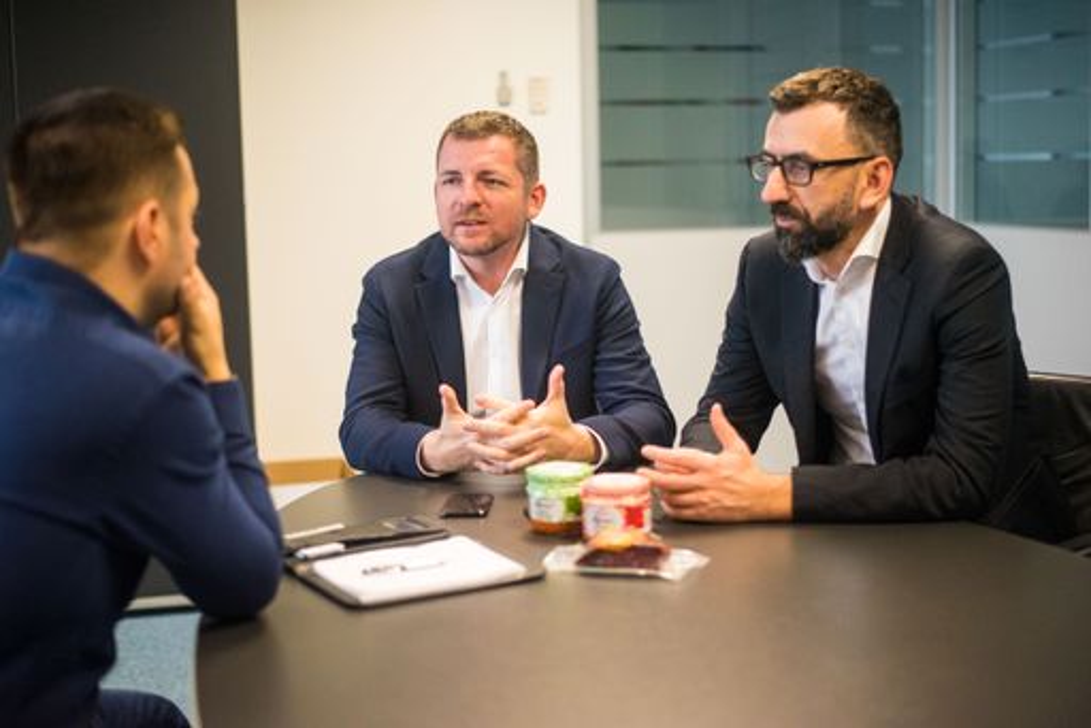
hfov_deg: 39.6
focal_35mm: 50
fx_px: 1516
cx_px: 546
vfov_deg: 27.0
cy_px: 364
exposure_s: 1/800
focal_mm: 50
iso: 3200
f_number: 1.8
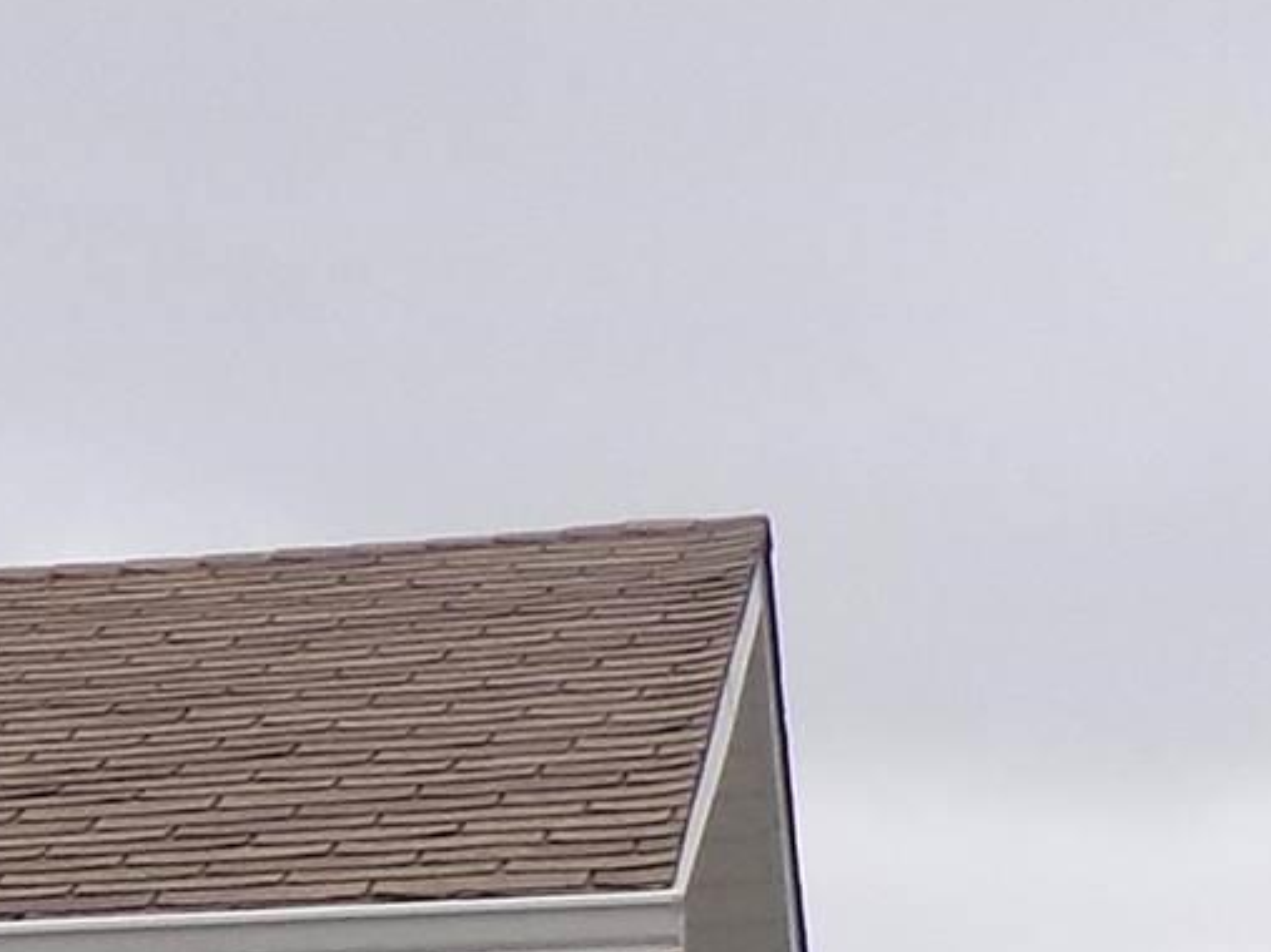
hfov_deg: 8.5
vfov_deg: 6.9
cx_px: -2041
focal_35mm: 206
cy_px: 2147
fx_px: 7562
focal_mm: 6.1
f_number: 3.4
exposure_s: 1/250
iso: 80
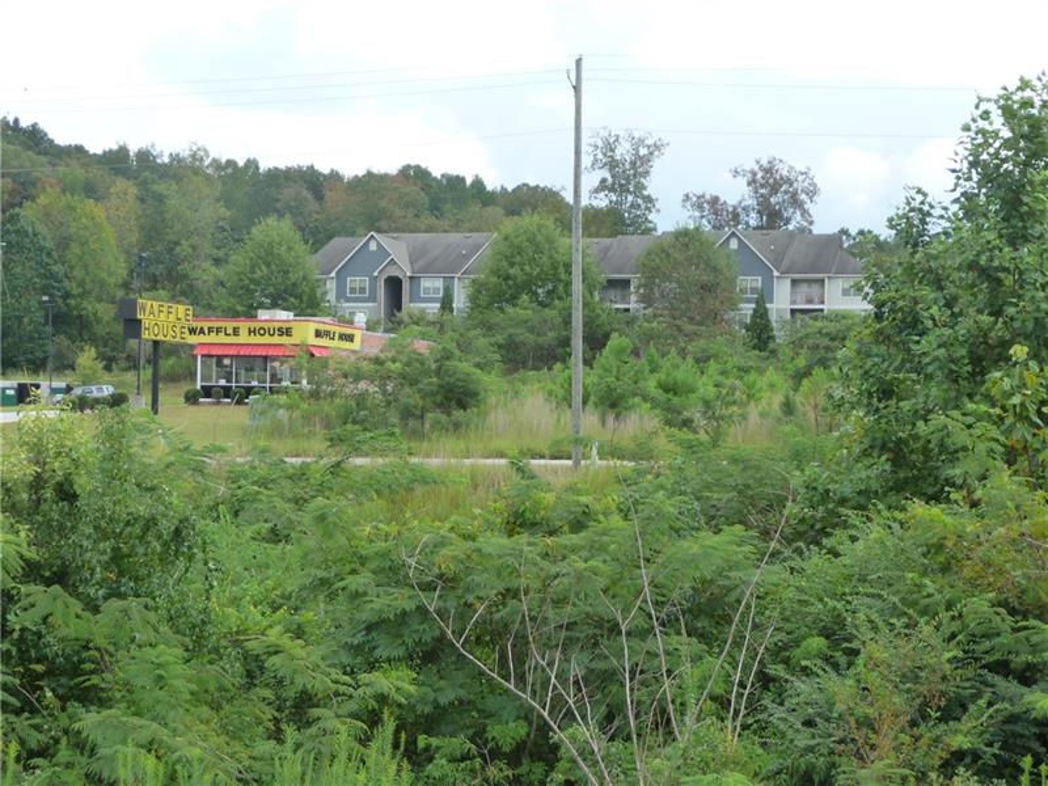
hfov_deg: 34.9
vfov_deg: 26.6
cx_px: 524
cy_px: 393
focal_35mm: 55
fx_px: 1665
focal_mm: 9.3
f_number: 4.3
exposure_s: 1/320
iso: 160
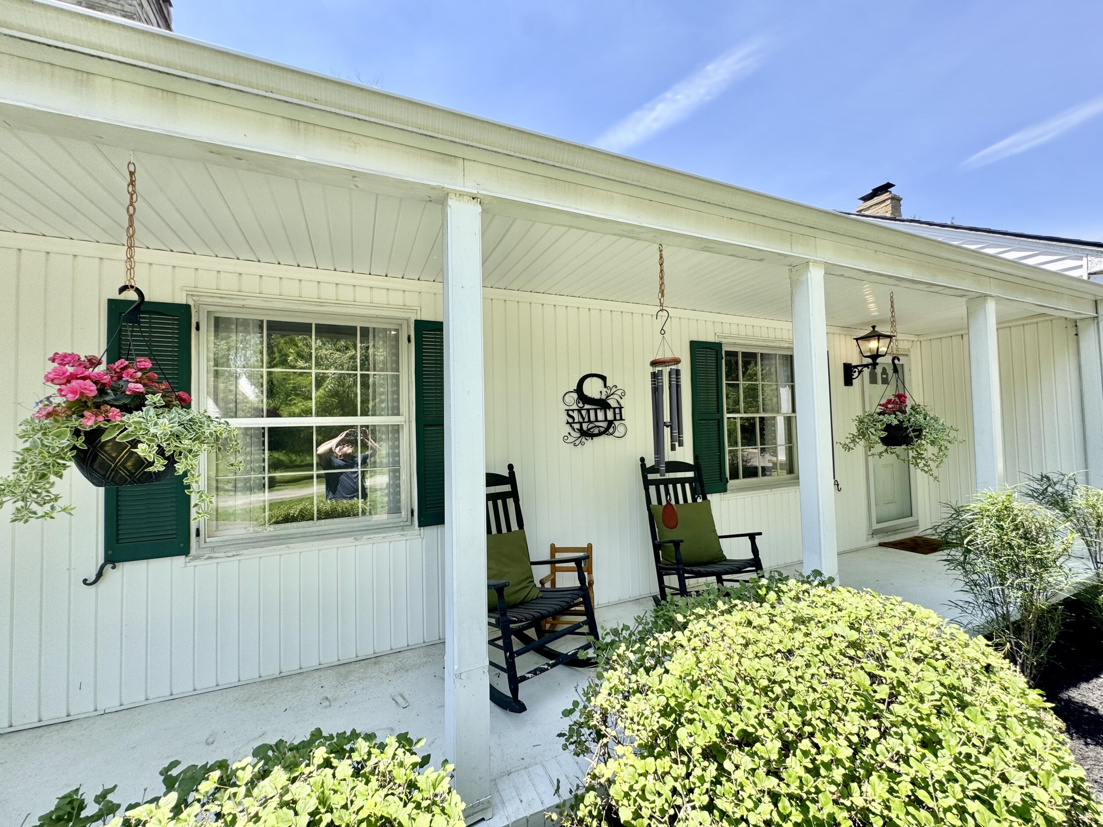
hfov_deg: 102.1
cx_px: 552
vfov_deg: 85.7
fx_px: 446
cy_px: 414
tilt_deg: +1.9
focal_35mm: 14
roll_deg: +1.1
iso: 40
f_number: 2.2
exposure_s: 1/337
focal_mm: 2.22
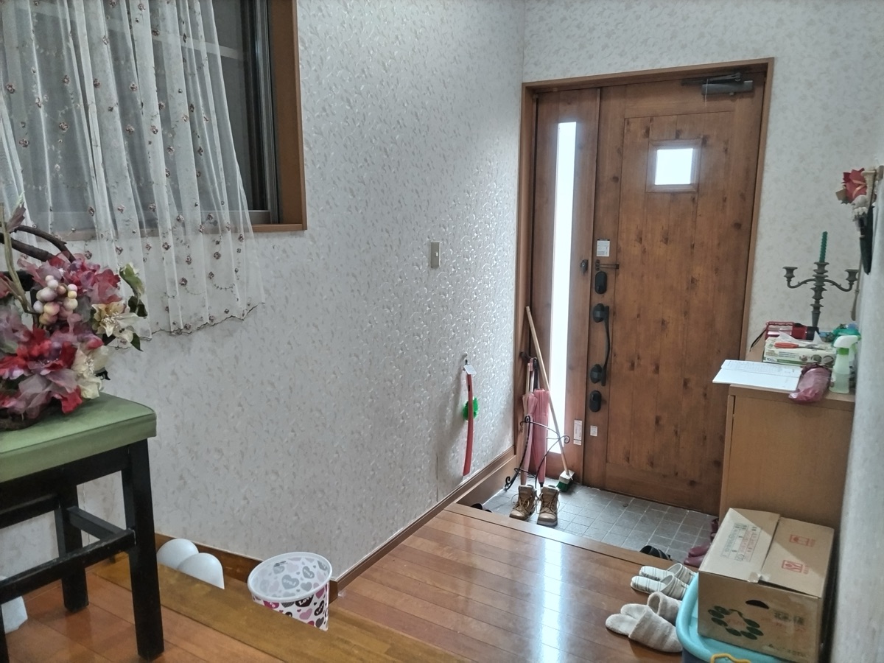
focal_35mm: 26
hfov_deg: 67.3
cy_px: 332
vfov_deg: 53.1
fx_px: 664
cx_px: 442
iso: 848
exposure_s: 1/50
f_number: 1.79
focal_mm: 4.8
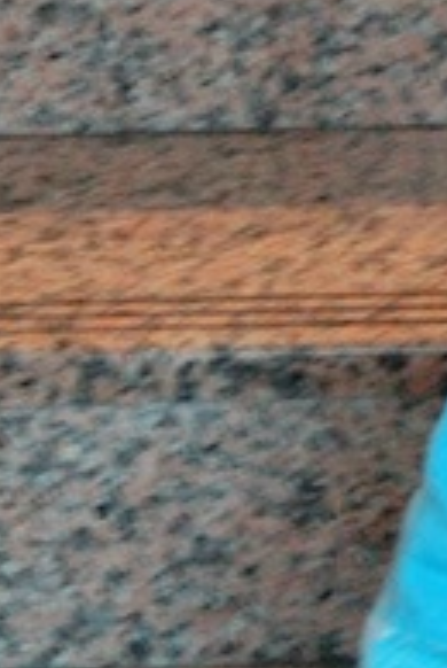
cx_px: 1114
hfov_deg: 3.4
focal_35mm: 395
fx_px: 7330
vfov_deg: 5.2
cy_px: 325
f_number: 2.8
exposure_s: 1/10
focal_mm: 50
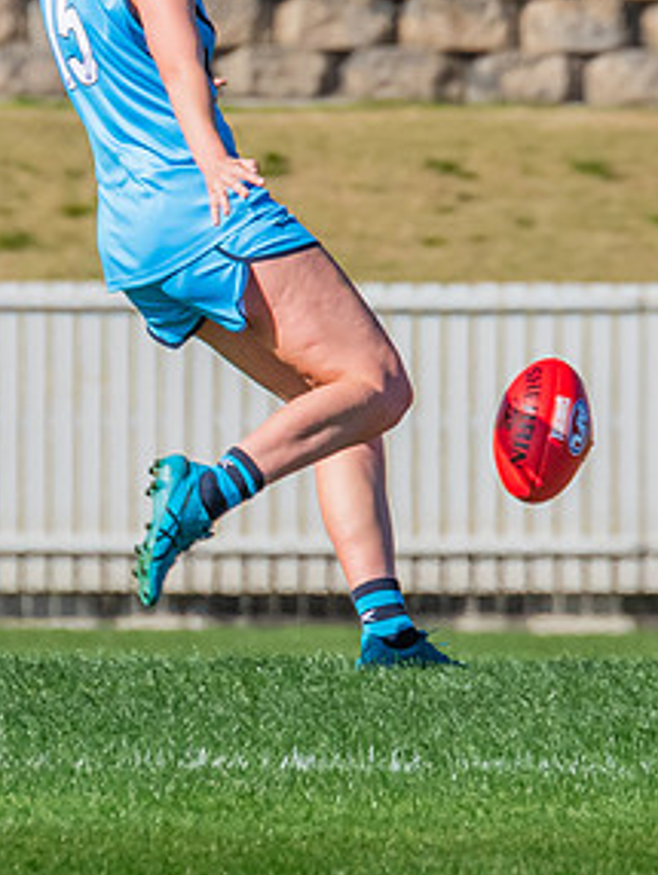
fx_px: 42541
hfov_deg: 0.9
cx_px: 223
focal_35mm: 1681
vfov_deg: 1.2
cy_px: 63
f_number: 11
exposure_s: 1/1250
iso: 800
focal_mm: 420
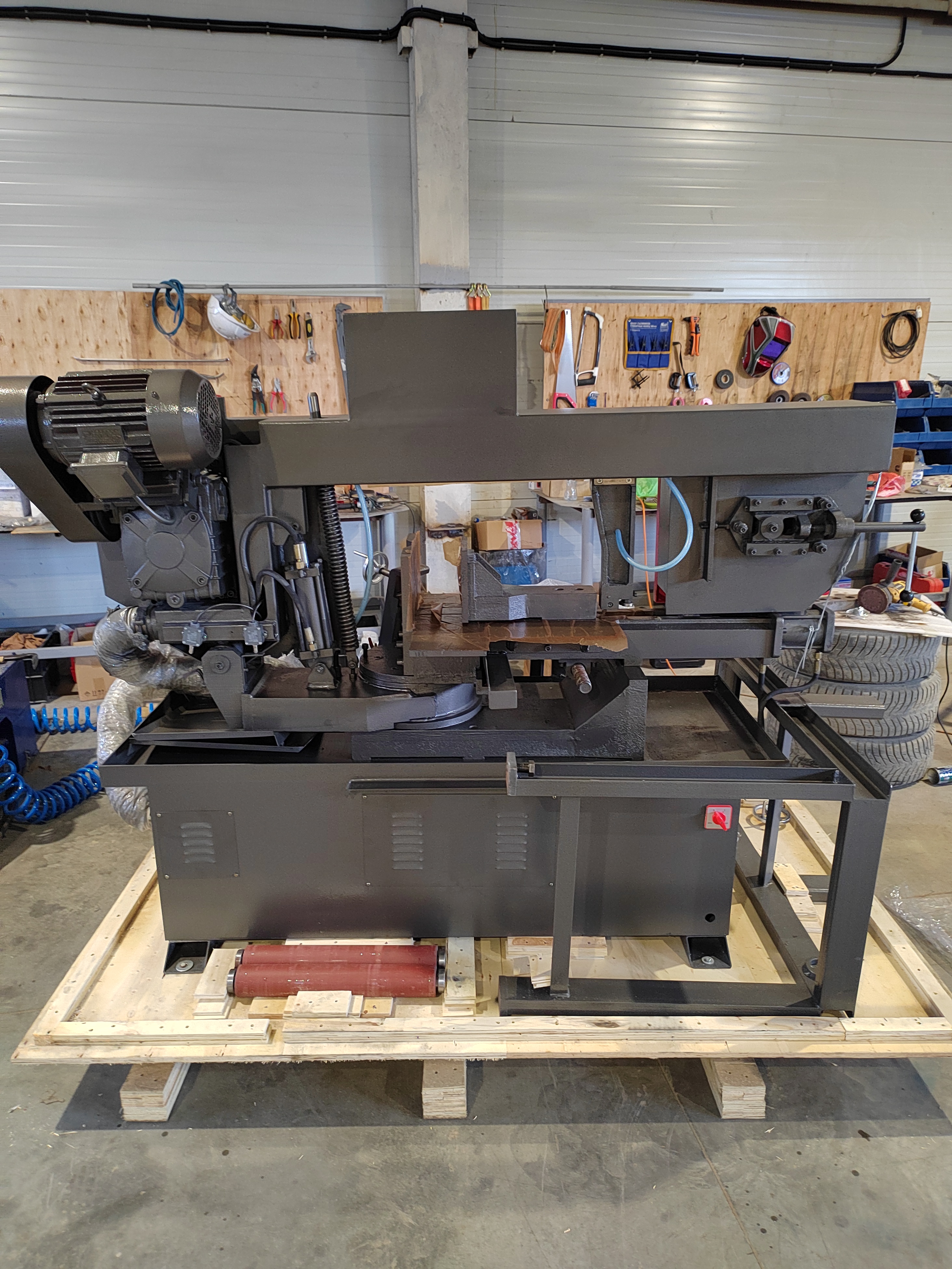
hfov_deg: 58.9
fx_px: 843
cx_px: 476
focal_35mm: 23
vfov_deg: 73.9
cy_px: 634
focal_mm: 5.52
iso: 1506
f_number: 1.9
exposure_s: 1/50
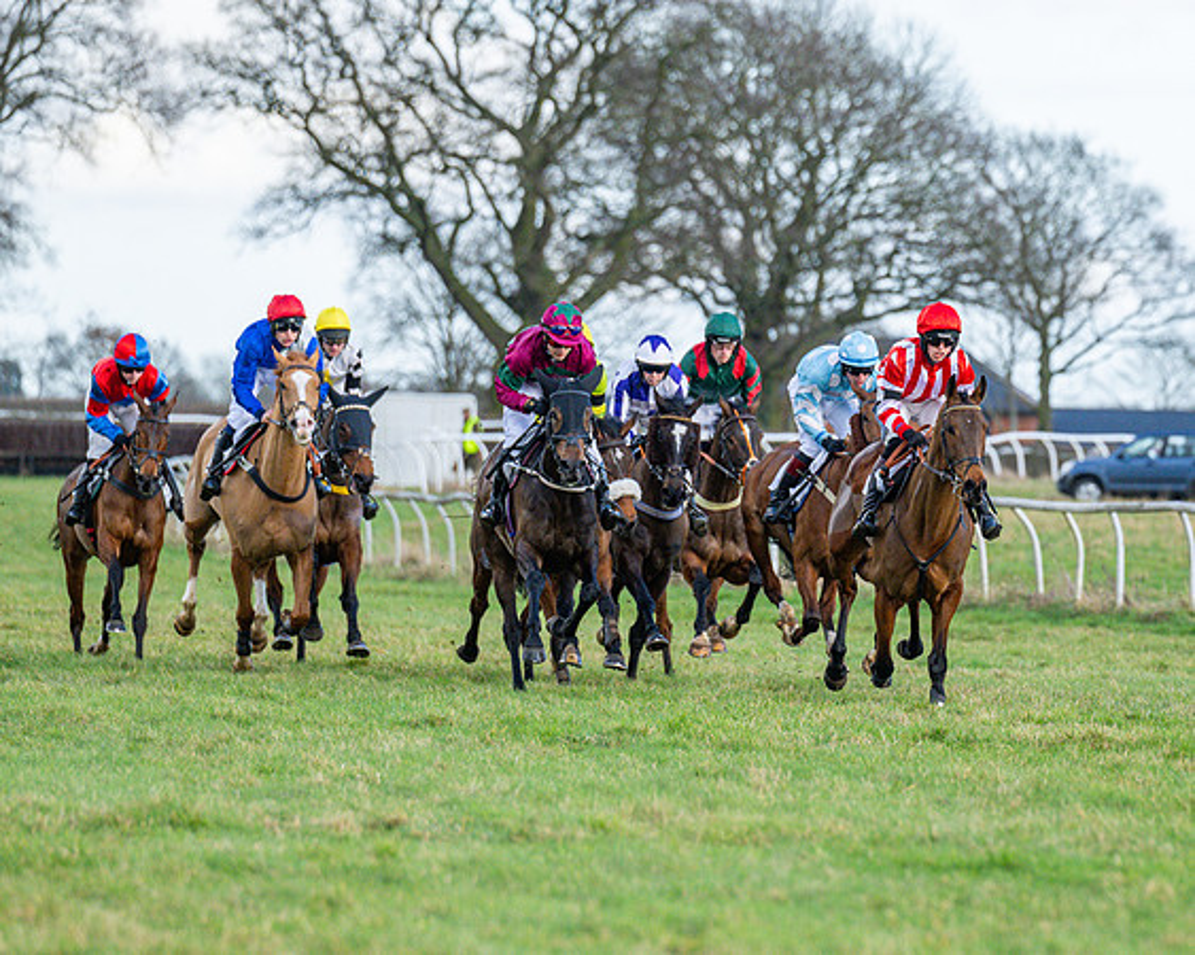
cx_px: 915
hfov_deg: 5.6
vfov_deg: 4.5
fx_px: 12187
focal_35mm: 345
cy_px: 465
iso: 640
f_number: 4
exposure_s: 1/2500
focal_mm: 200
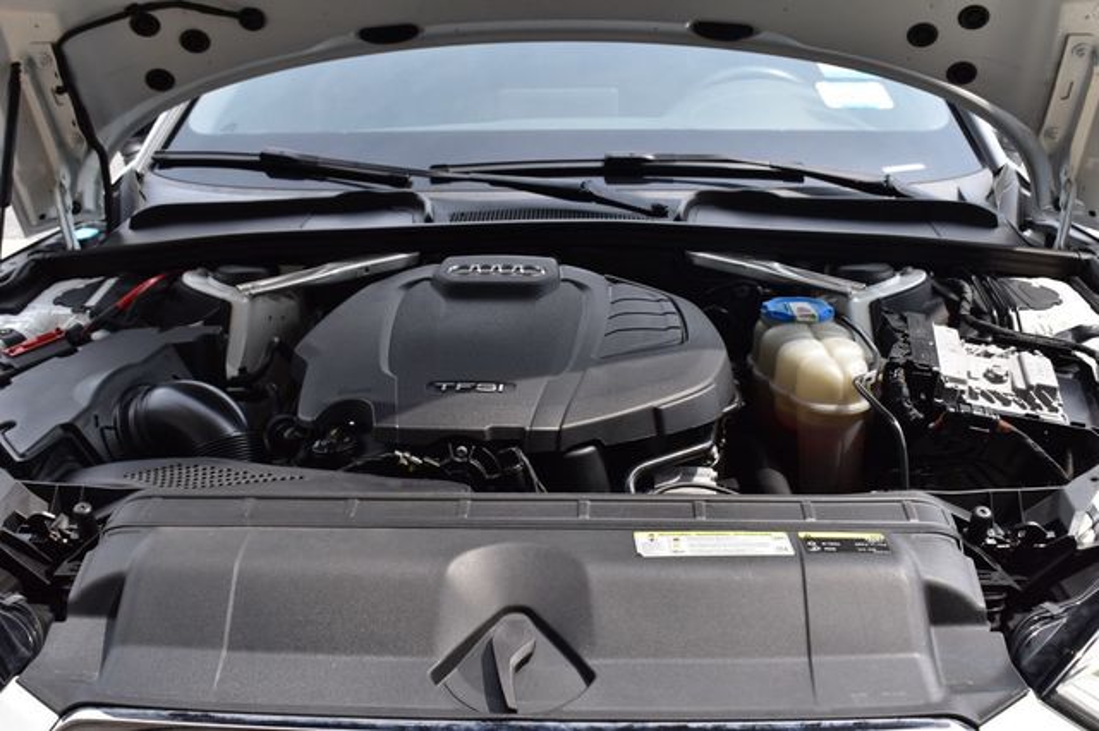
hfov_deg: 45.0
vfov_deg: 30.8
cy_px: 366
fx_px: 1327
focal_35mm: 44
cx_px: 550
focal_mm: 29
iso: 400
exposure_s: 1/250
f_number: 10
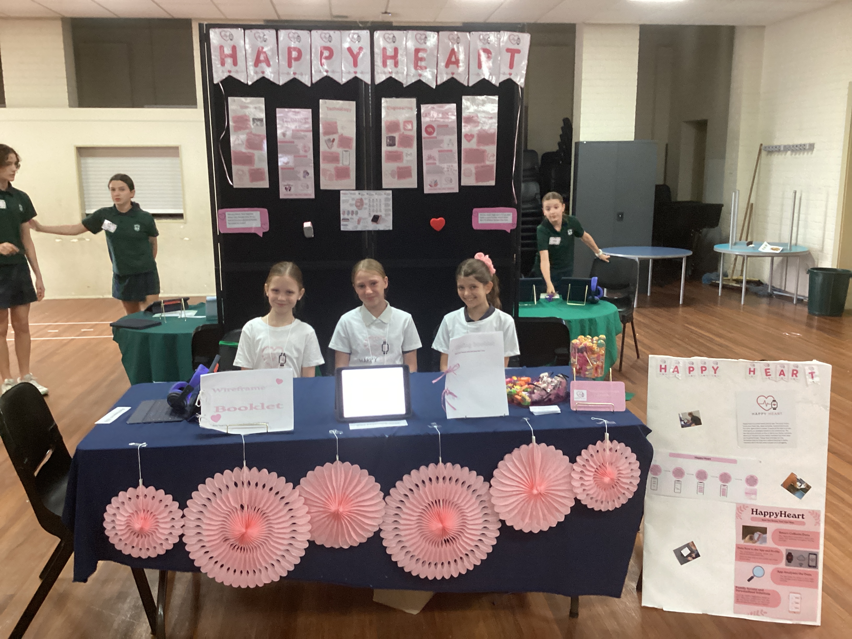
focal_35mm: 31
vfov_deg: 45.4
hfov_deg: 58.4
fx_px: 763
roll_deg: +0.3
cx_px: 426
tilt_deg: -12.0
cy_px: 320
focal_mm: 3.3
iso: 320
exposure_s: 1/50
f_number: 2.4
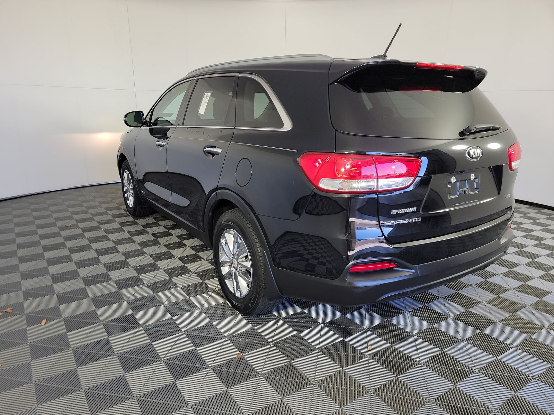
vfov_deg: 56.8
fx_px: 384
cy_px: 208
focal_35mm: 24
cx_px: 277
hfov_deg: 71.6
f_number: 1.8
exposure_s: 1/59
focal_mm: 6.7
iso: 51
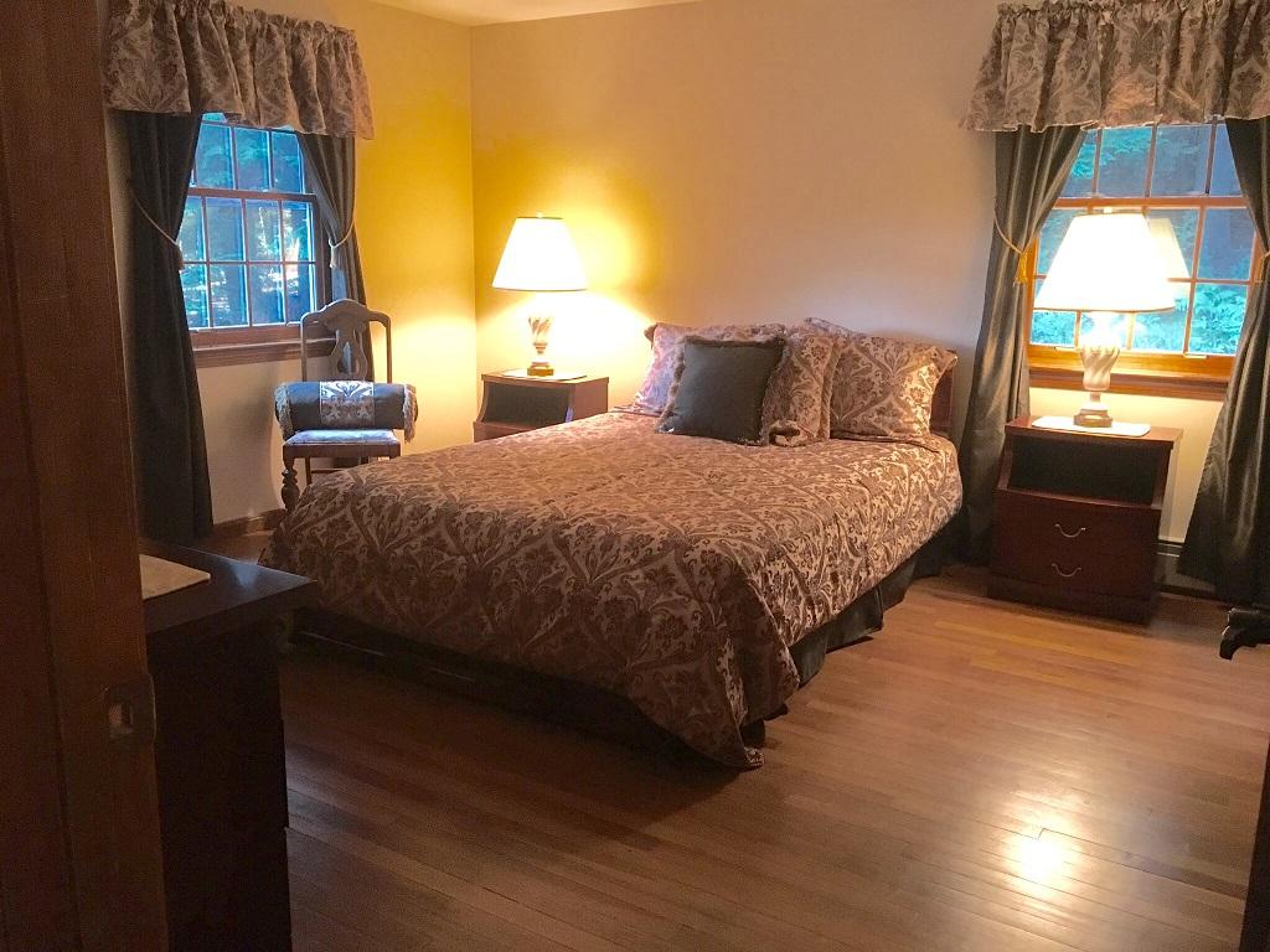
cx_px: 635
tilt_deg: -11.4
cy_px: 476
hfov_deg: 61.7
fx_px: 1064
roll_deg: -1.1
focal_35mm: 29
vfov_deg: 48.2
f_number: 2.2
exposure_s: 1/20
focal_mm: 4.15
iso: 200
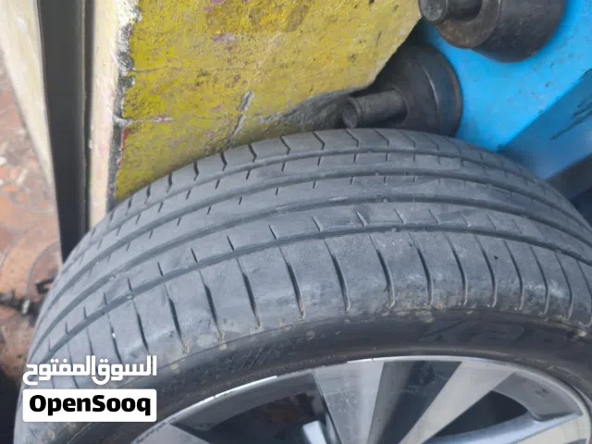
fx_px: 599
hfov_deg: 52.6
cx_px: 296
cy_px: 222
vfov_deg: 40.7
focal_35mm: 35
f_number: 1.6
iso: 320
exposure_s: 1/50
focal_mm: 6.57
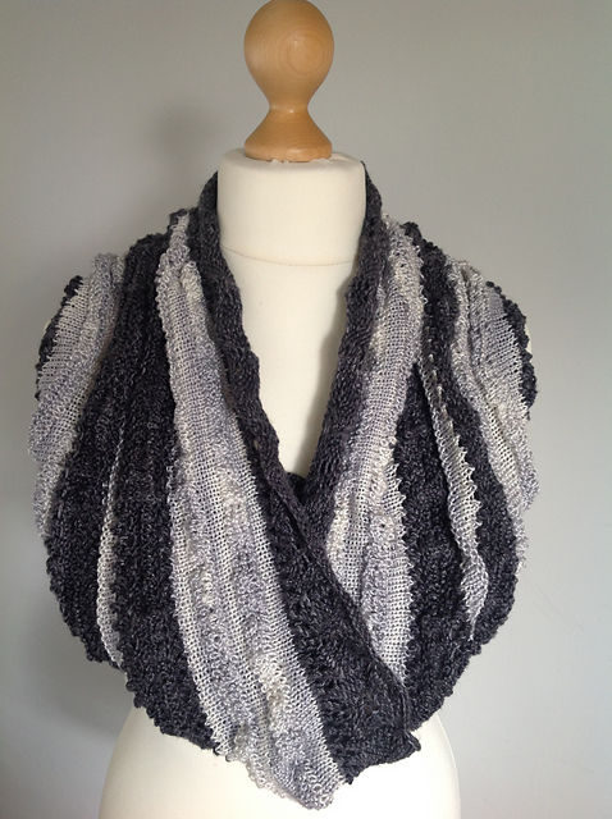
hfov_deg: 40.6
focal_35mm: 35
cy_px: 410
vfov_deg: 52.7
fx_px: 827
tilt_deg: -13.5
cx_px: 306
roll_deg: +0.1
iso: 50
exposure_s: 1/15
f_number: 2.4
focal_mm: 4.28
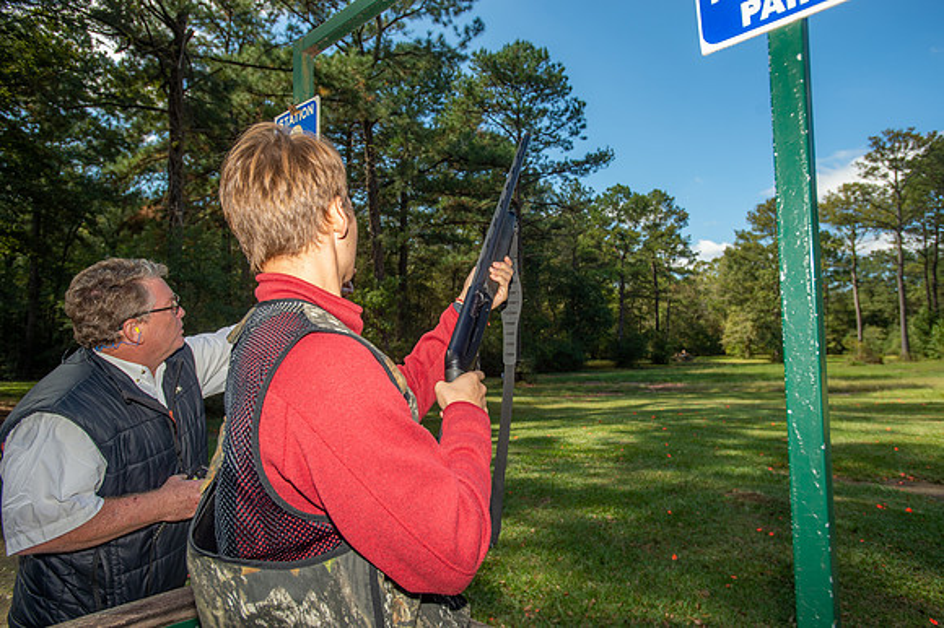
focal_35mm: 22
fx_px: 577
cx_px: 472
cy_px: 314
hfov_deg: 78.6
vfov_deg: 57.2
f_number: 4.5
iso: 80
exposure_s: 1/320
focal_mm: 22
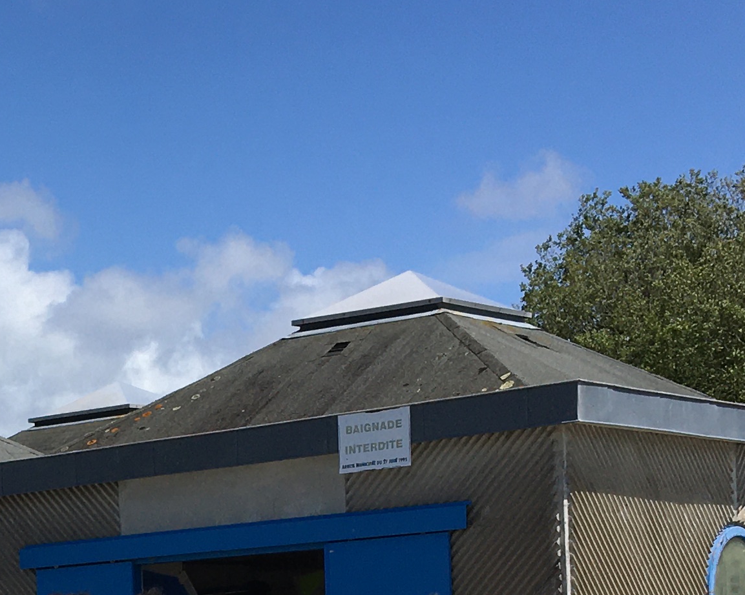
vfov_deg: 14.7
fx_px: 2182
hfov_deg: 18.8
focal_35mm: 99
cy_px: 836
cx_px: -30
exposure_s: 1/2747
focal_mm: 4.15
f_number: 2.2
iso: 25
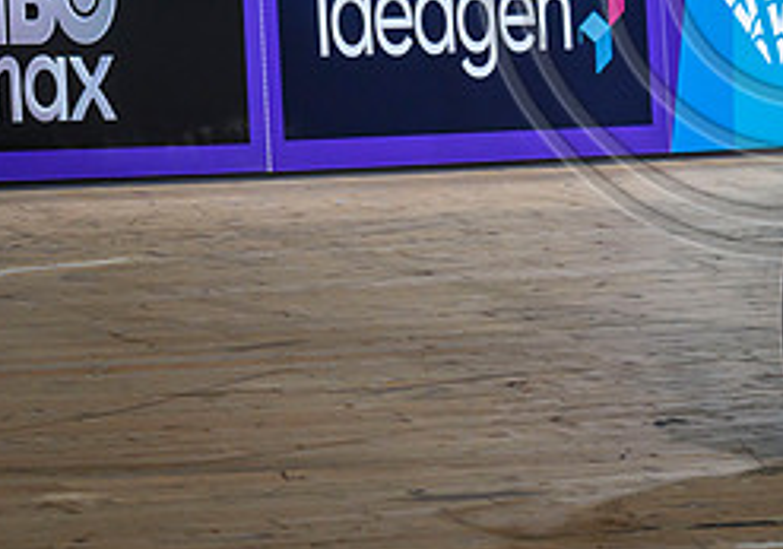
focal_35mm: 365
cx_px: 857
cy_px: -29
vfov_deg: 3.9
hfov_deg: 5.5
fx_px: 8064
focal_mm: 135
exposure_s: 1/2000
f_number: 3.5
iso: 2000
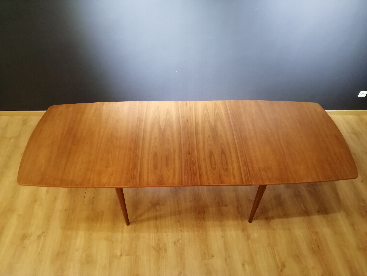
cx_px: 184
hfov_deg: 65.3
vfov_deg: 51.4
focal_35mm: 27
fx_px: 286
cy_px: 138
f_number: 1.8
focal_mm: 3.95
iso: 400
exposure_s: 1/25
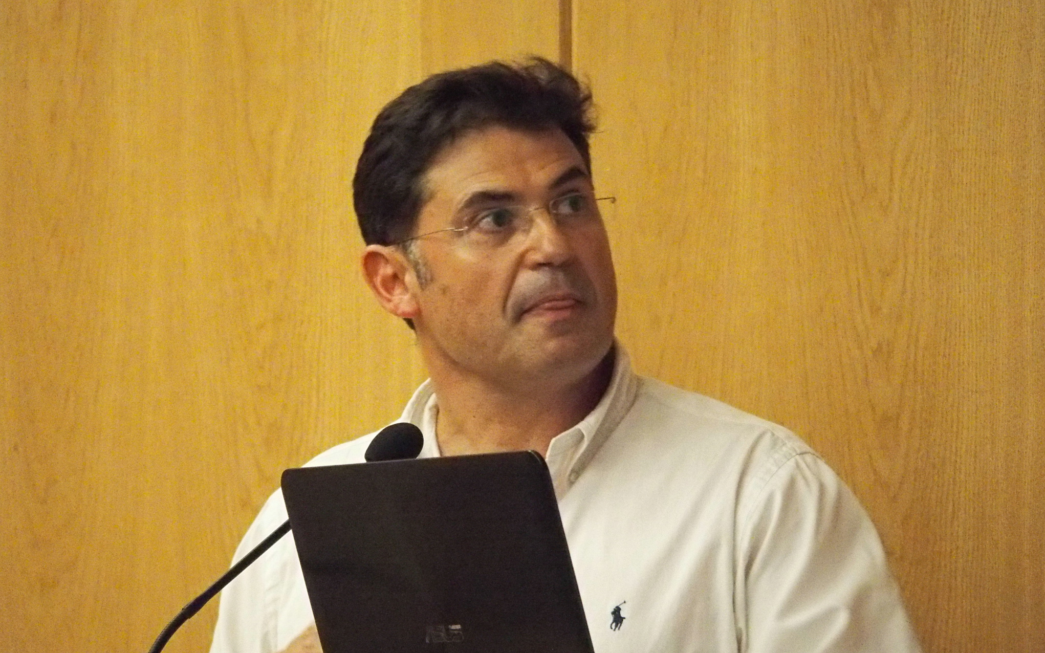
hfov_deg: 6.6
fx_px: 9085
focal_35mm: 319
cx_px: 522
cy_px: 345
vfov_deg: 4.1
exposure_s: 1/80
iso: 3200
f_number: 2.8
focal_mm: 64.3
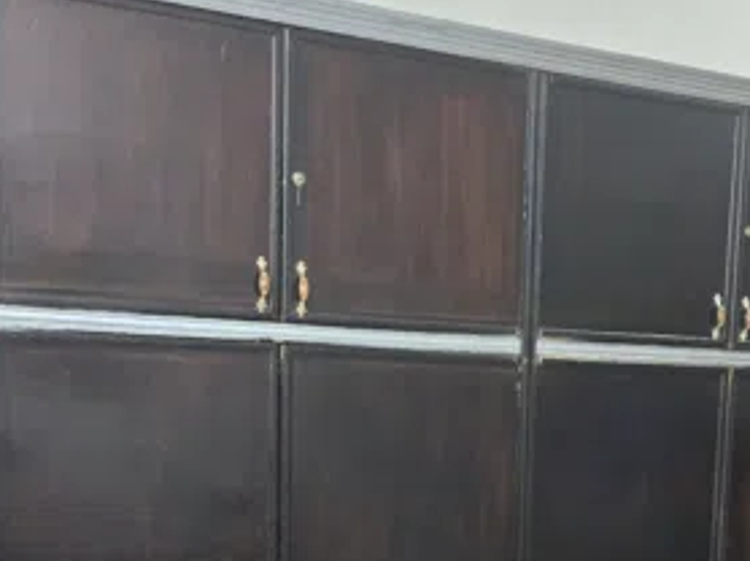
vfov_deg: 26.3
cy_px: 537
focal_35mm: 53
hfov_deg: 35.8
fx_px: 1147
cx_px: 502
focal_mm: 6.3
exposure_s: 1/100
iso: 1000
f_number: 1.7
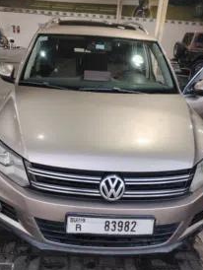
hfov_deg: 40.6
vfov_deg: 51.9
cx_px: 82
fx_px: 273
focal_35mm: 35
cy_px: 172
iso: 2756
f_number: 1.75
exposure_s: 1/100
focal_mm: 5.25
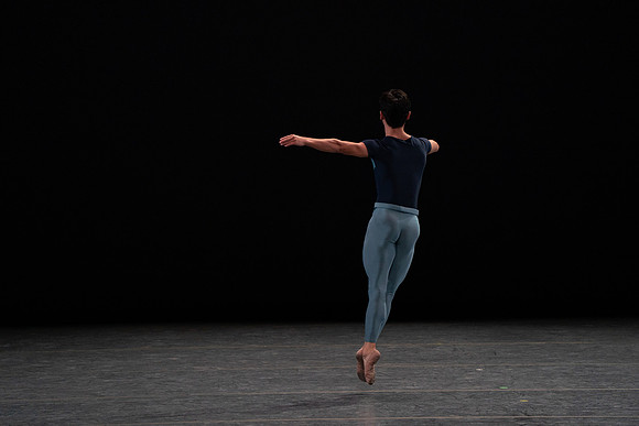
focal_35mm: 370
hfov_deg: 5.6
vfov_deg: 3.7
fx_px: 6569
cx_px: 320
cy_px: 213
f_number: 5.6
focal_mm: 370
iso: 5000
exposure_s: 1/400
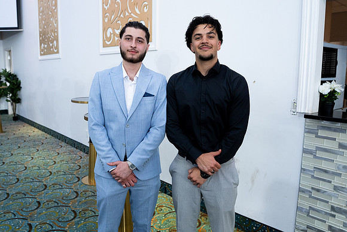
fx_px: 270
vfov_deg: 46.4
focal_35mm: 28
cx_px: 174
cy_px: 116
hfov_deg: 65.5
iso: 2500
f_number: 4
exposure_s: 1/160
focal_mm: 28
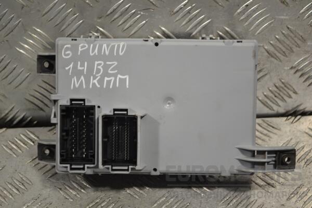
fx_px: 624
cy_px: 104
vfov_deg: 18.9
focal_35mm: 72
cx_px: 156
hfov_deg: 28.1
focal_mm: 48
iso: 160
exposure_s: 1/30
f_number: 5.3
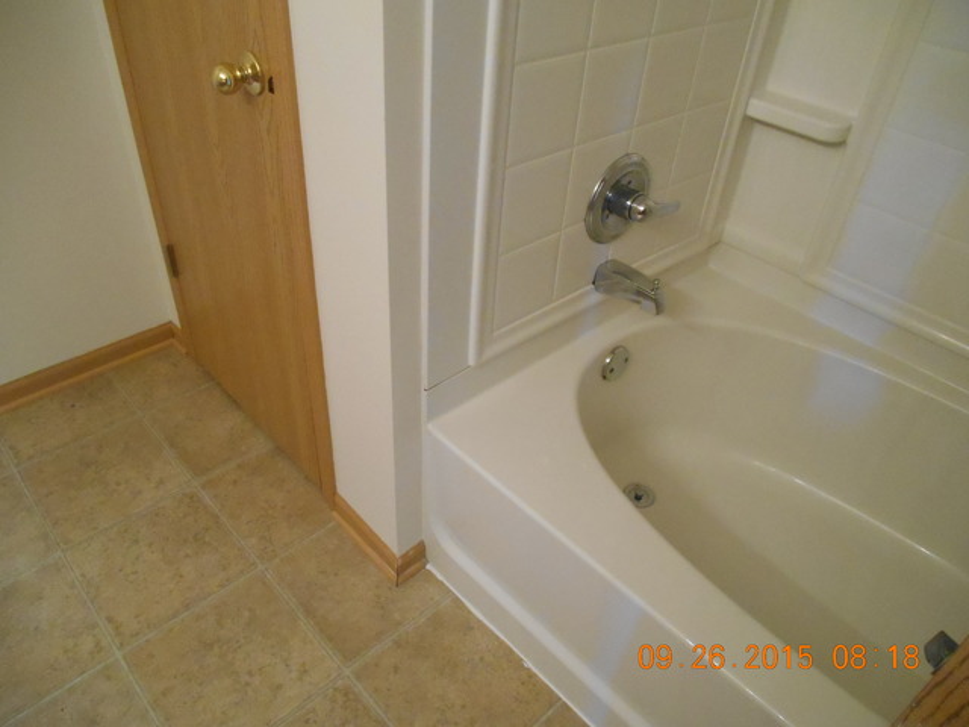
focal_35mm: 26
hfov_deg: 67.3
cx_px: 484
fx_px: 728
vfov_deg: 53.1
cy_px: 364
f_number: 3.4
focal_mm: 4.7
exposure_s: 1/60
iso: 800
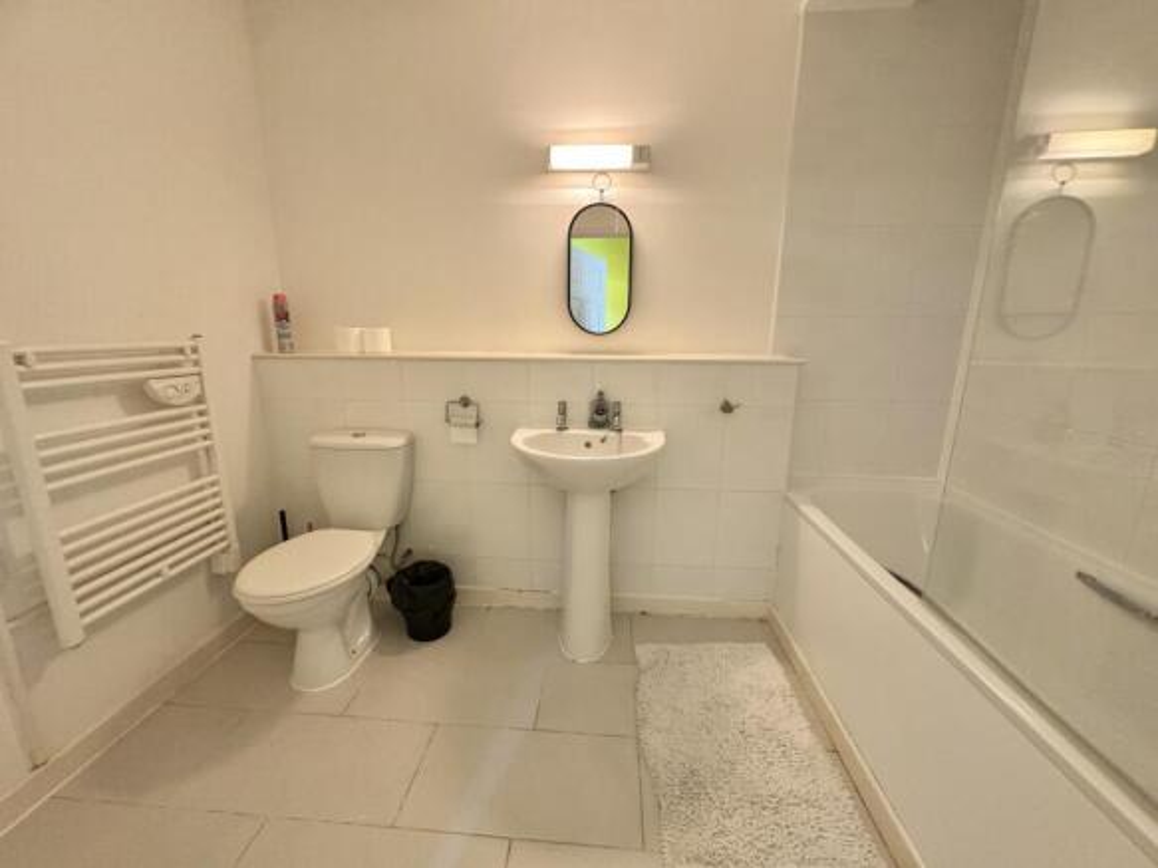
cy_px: 434
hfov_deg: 102.1
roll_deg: -0.4
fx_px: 468
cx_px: 579
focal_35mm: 14
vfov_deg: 85.7
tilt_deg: -12.8
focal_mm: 2.22
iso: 640
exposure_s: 1/50
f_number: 2.2
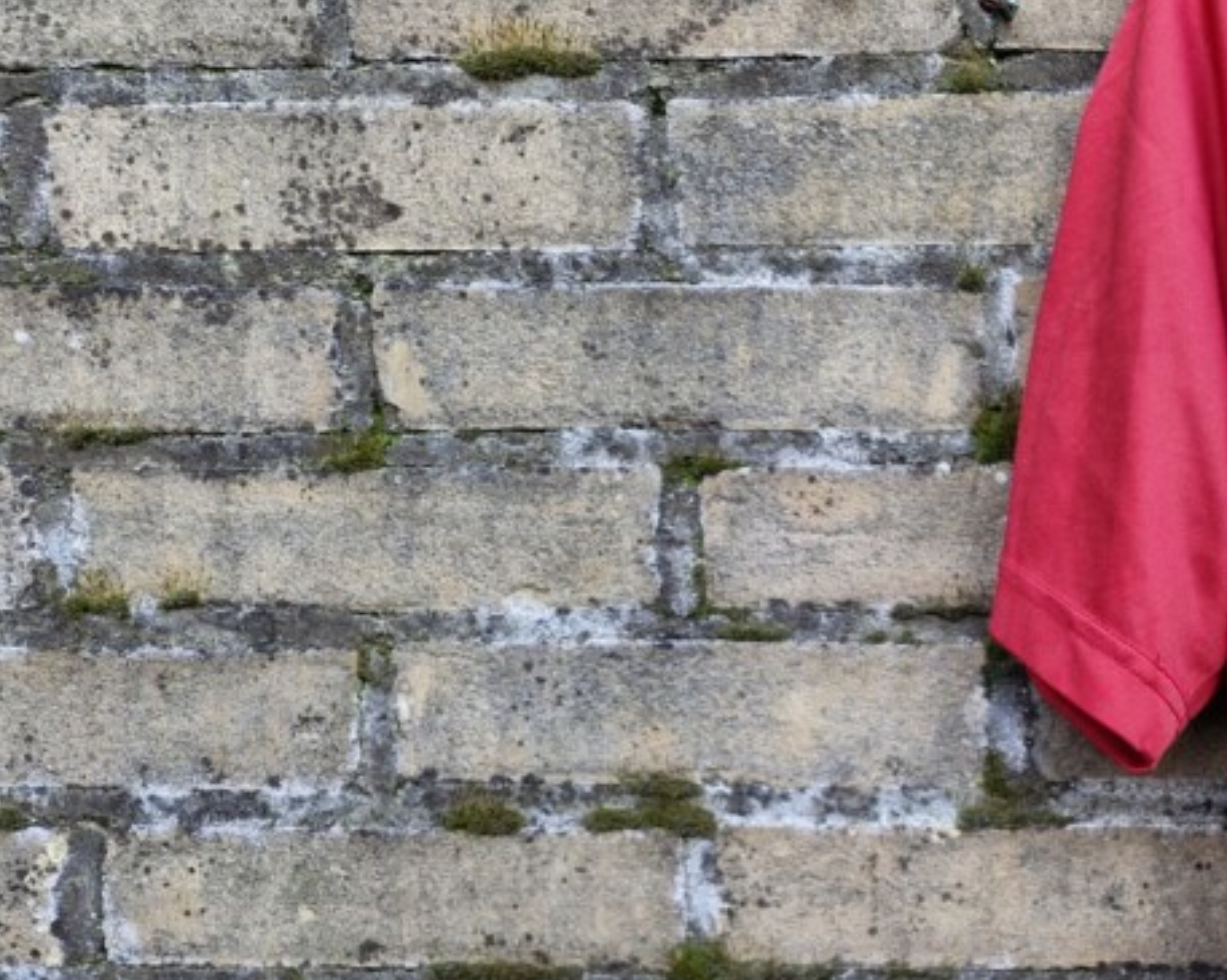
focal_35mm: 59
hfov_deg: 26.8
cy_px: 854
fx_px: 2141
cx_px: 1608
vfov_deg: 25.1
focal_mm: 5.54
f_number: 1.8
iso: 64
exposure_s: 1/180
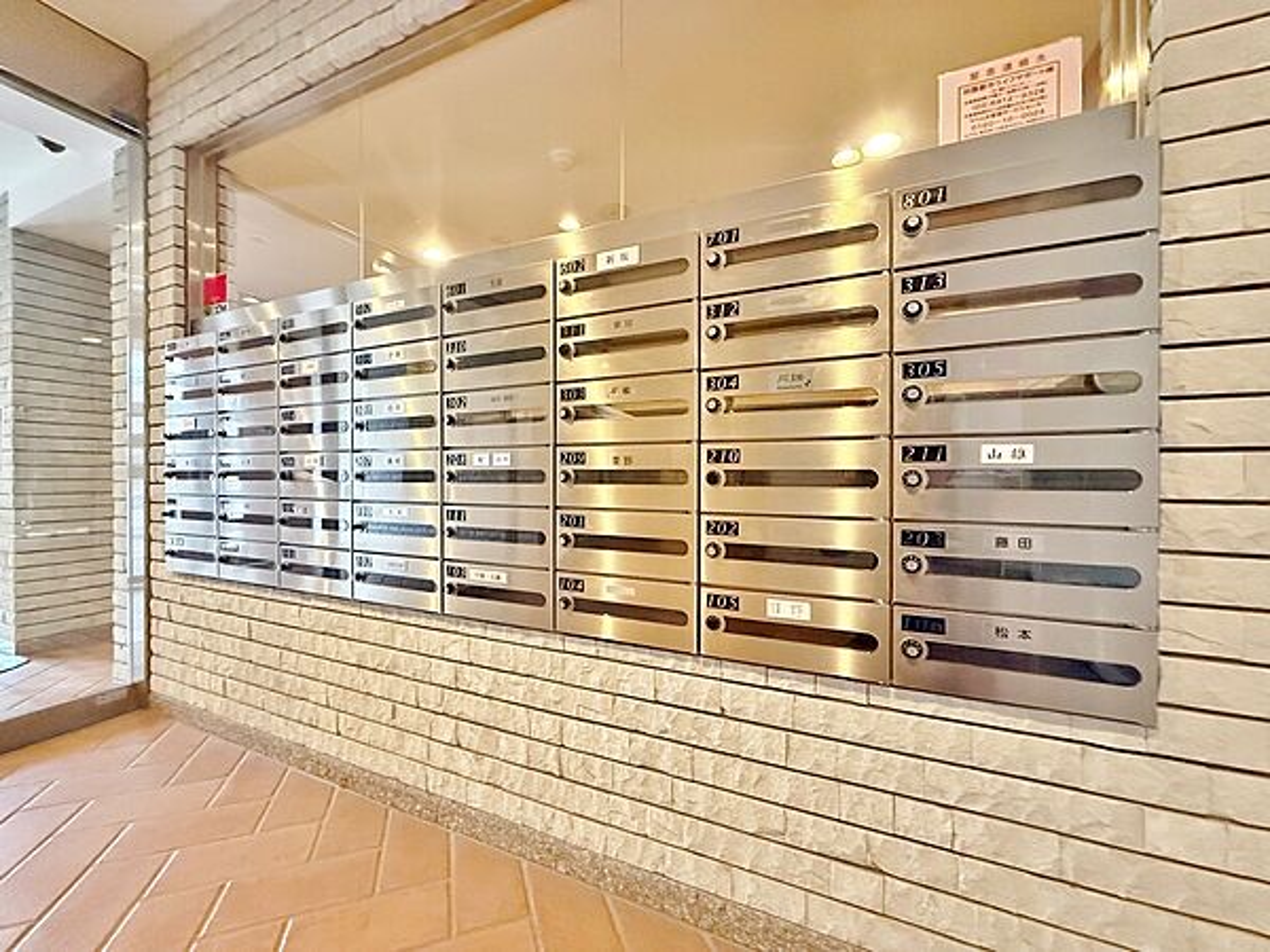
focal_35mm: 14
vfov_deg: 85.7
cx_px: 635
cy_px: 476
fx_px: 514
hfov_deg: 102.1
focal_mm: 2.22
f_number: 2.2
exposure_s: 1/60
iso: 1000
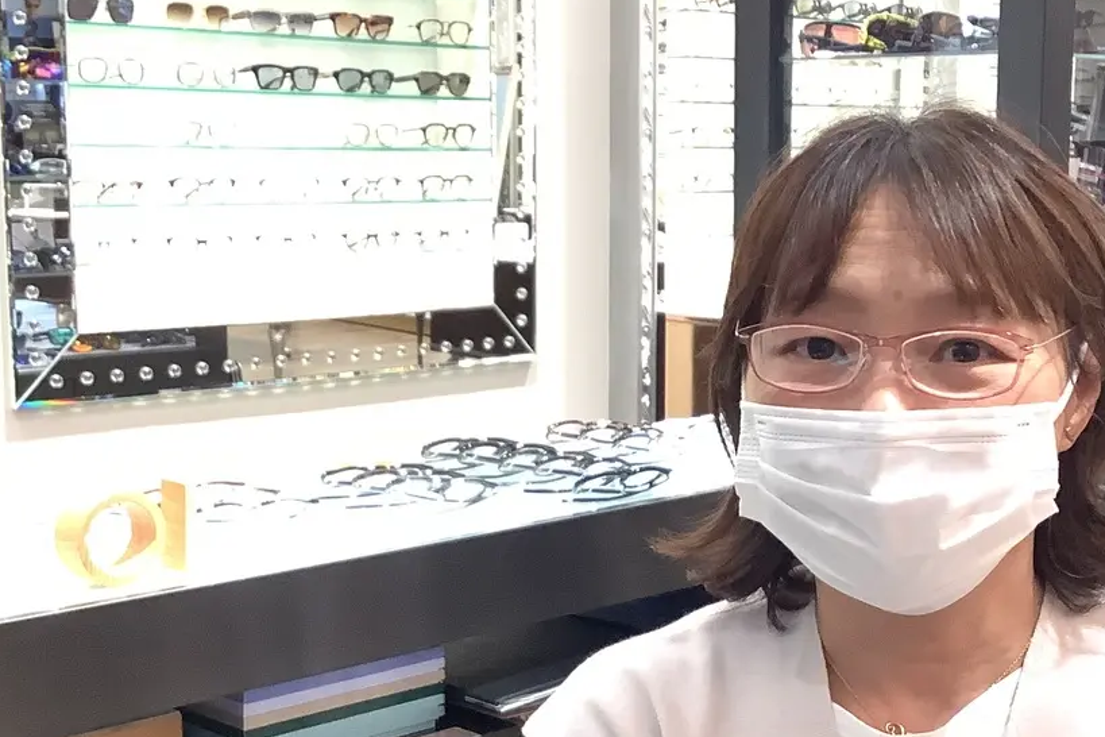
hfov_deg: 31.7
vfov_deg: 21.5
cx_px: 707
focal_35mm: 63
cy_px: 451
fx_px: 1934
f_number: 2.4
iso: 200
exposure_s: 1/60
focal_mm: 3.3
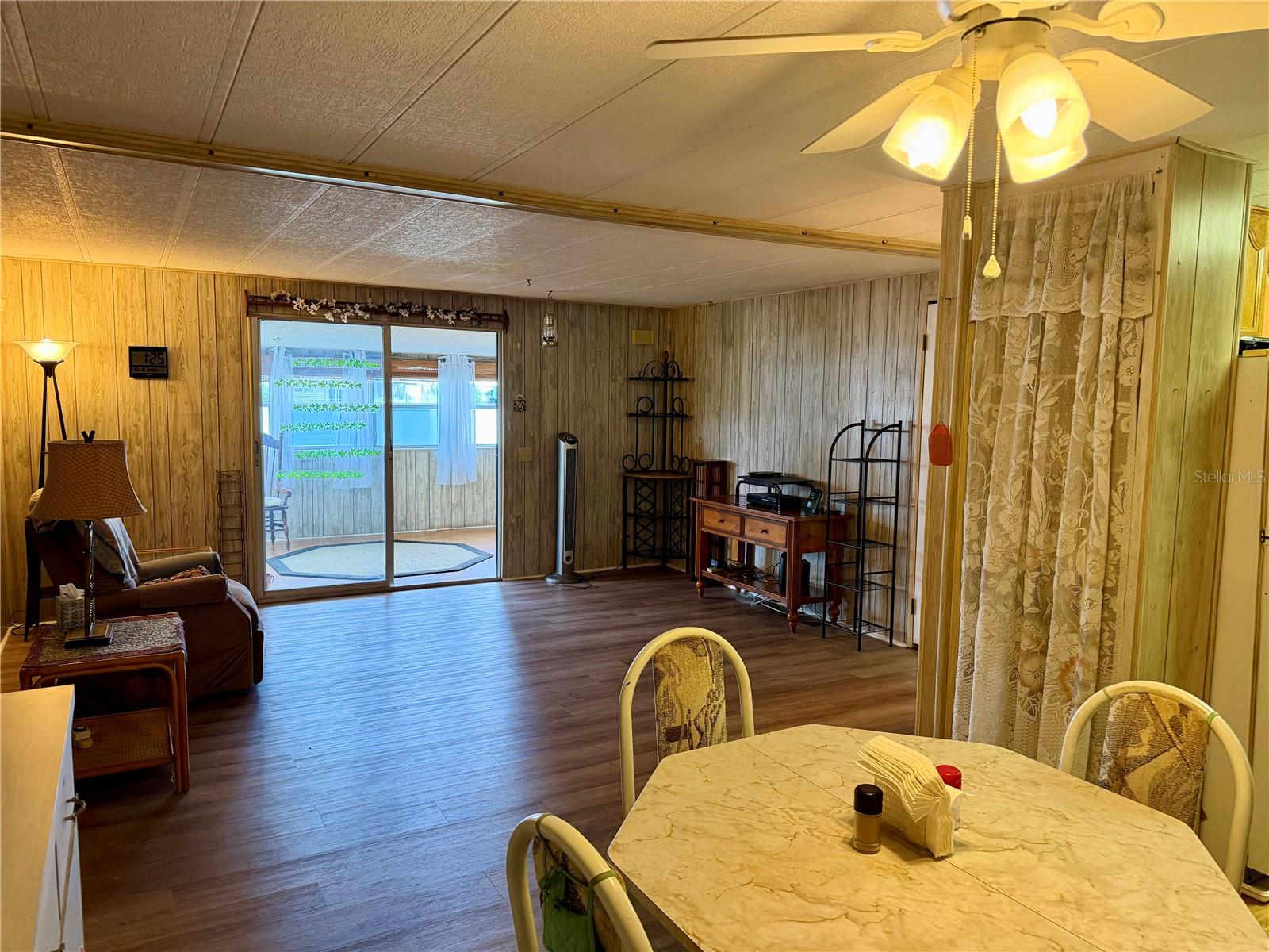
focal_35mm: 24
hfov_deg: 71.6
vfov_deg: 56.8
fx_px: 880
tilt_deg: -4.6
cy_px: 476
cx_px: 634
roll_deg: -1.0
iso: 400
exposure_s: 1/60
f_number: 1.78
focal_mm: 6.76
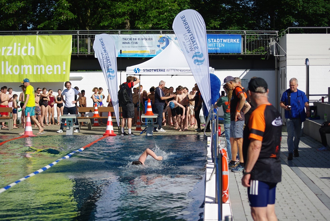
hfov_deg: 23.4
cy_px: 110
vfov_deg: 15.8
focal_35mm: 87
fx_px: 798
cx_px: 165
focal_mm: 58
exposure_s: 1/1000
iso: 100
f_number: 4
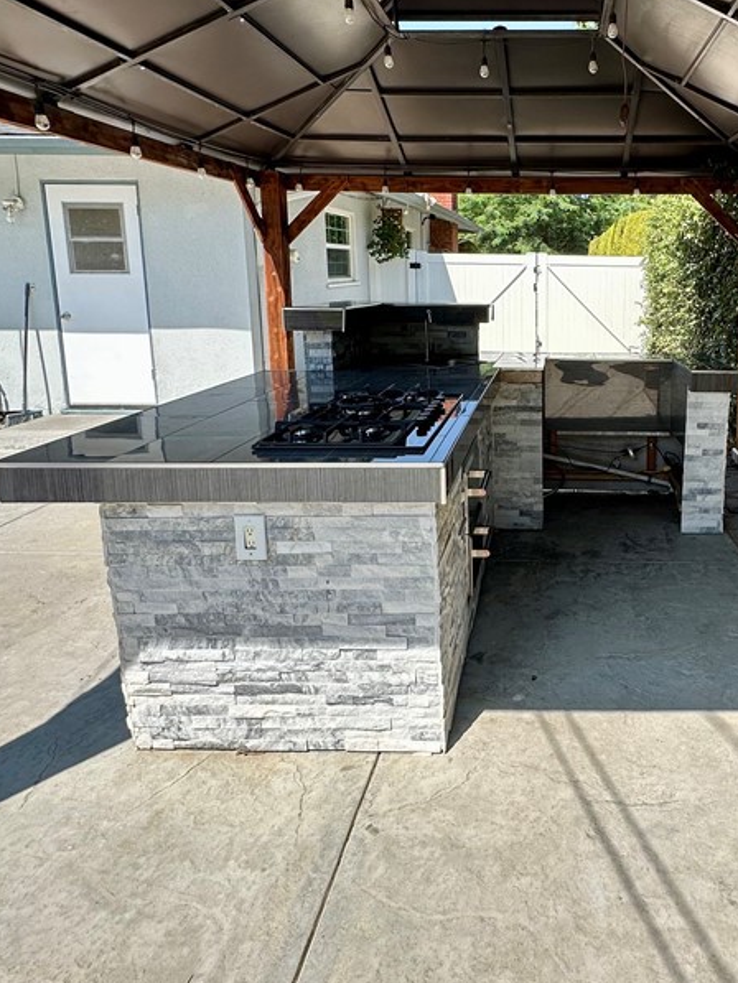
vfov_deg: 70.6
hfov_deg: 54.0
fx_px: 682
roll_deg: -0.9
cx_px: 562
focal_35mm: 24
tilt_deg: -9.2
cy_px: 377
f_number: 2.2
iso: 40
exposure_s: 1/947
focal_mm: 2.22
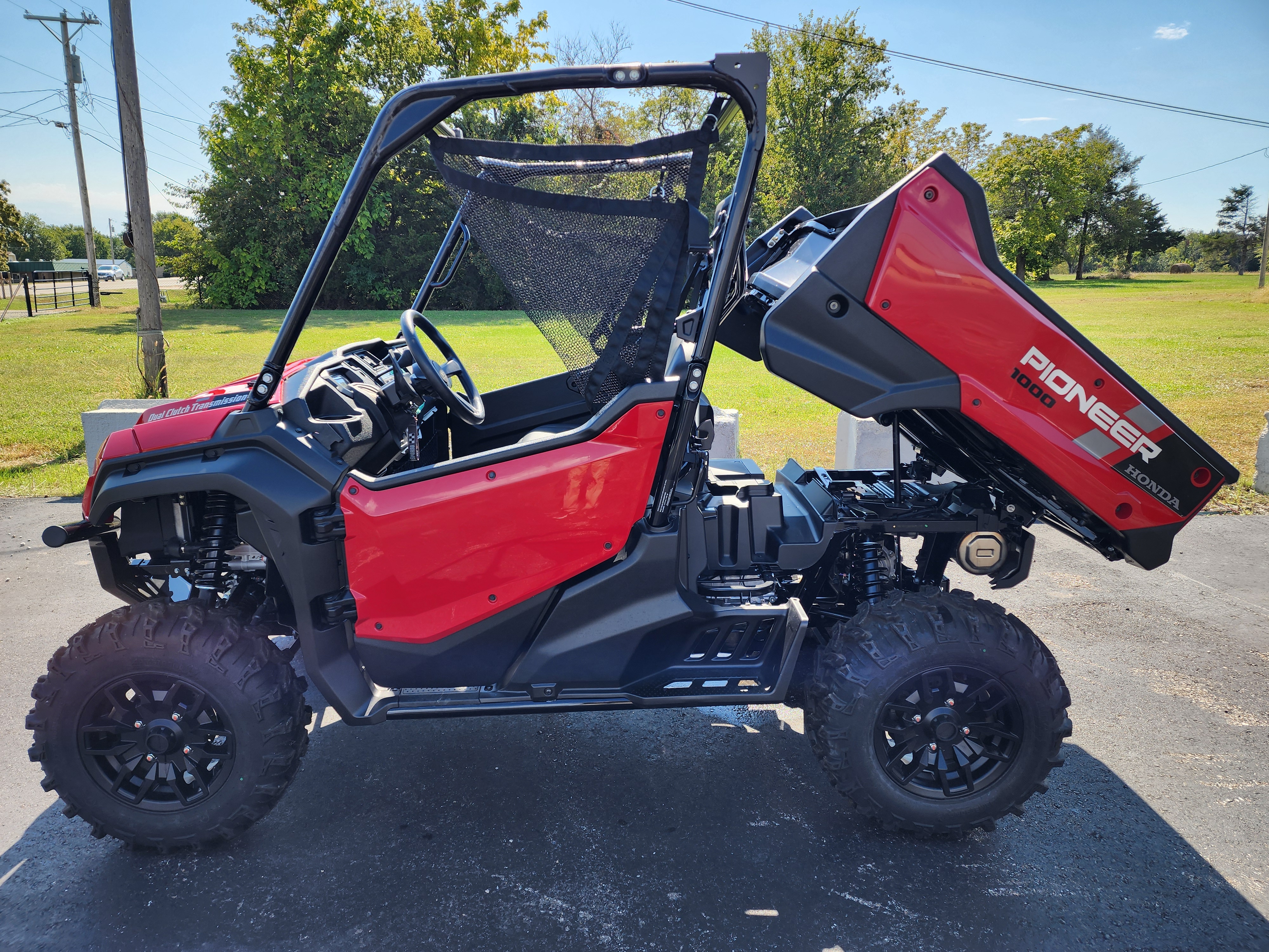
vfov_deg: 58.9
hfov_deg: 73.9
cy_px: 476
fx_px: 843
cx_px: 634
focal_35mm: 23
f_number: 1.8
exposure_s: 1/395
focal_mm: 6.4
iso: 12
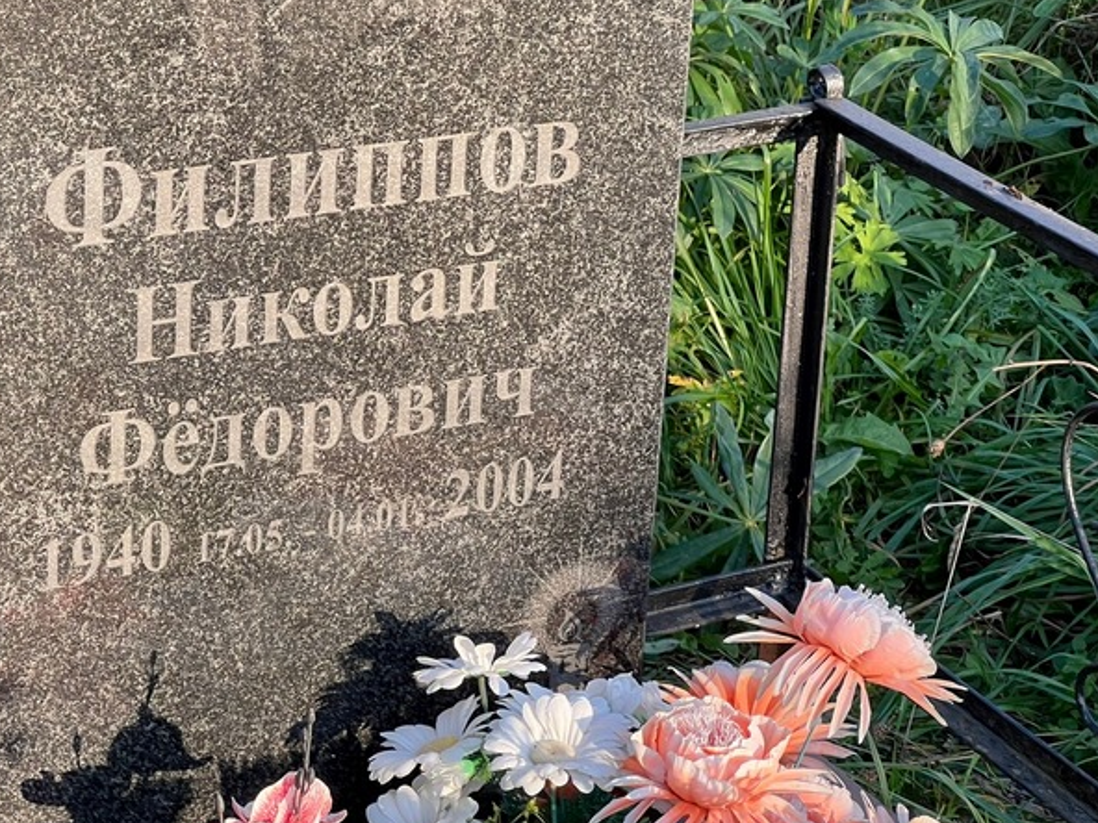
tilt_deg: -25.7
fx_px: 3299
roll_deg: -1.5
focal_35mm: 104
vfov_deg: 14.2
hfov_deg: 18.9
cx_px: 421
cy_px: 365
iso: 32
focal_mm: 9
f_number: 2.8
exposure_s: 1/111
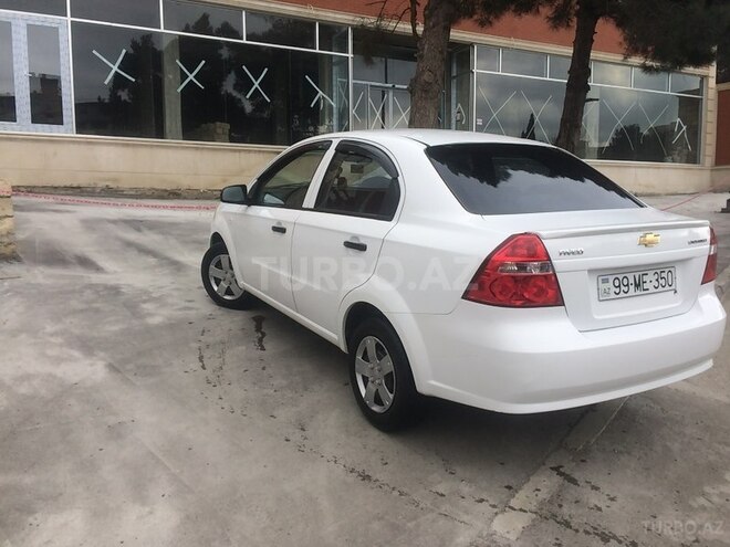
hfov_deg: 61.7
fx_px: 612
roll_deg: +0.6
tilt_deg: -3.2
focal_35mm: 29
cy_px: 274
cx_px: 365
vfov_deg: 48.2
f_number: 2.2
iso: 32
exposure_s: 1/539
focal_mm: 4.15
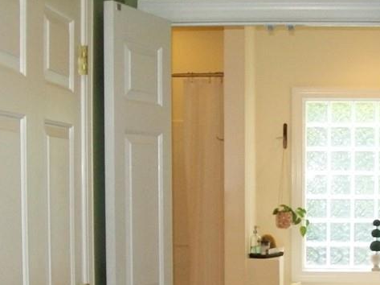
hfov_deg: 24.9
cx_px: 257
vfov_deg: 18.5
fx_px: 856
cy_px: 268
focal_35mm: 78
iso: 160
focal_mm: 6
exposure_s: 1/60
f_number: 2.7
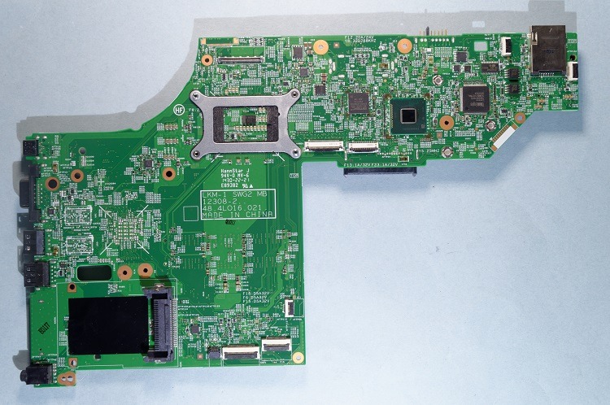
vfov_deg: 38.3
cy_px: 202
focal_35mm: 34
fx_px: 584
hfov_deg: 55.2
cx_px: 305
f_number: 8
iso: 100
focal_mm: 23
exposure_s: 1/5
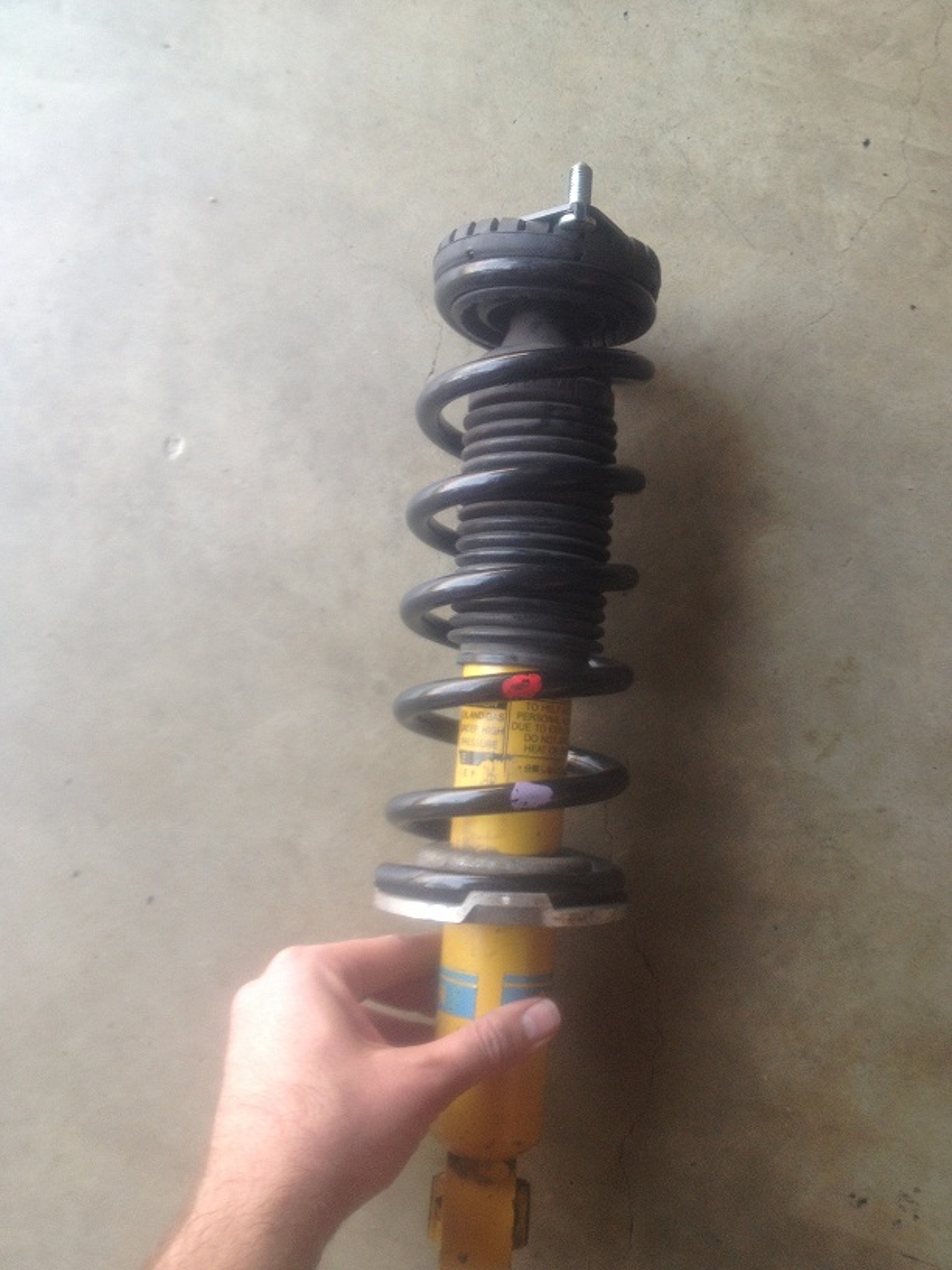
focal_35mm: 35
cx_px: 476
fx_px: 1283
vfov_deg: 52.6
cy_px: 635
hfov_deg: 40.7
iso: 50
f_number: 2.4
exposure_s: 1/60
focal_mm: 4.28
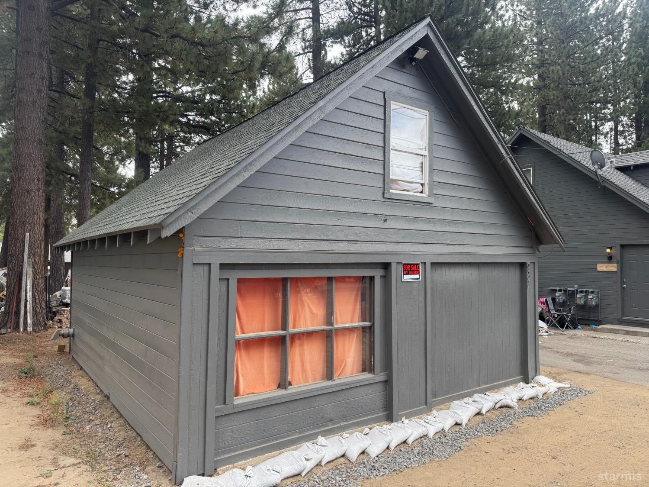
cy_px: 244
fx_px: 450
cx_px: 324
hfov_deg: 71.6
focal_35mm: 24
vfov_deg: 56.8
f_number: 1.78
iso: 80
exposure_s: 1/664
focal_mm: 6.76
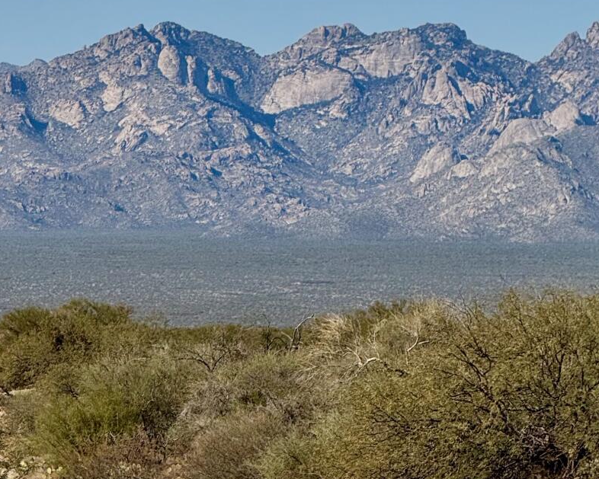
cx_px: 82
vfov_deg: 5.2
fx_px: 5284
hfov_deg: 6.5
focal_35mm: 298
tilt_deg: -1.5
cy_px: 398
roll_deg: -0.7
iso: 50
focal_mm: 15.66
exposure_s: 1/4651
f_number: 2.8
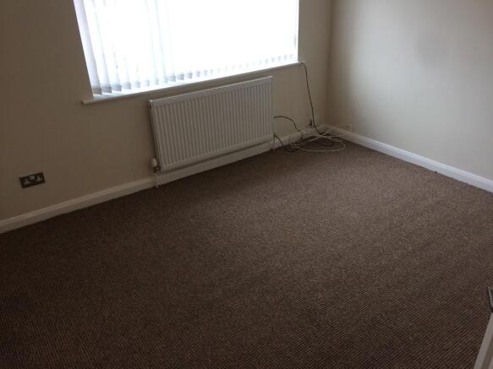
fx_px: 413
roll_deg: +2.5
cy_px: 184
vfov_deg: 48.2
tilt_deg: -28.6
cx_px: 246
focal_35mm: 29
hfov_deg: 61.7
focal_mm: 4.15
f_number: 2.2
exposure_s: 1/100
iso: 40
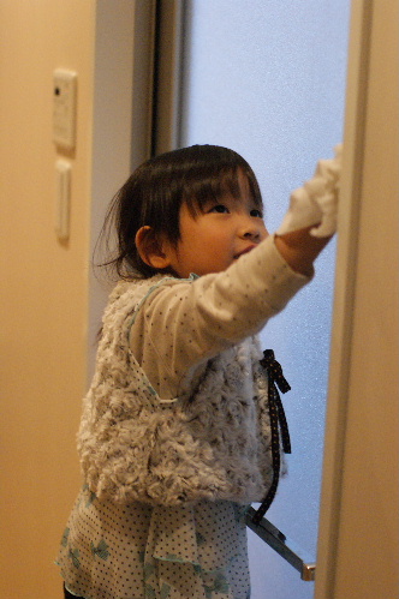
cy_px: 300
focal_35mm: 75
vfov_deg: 27.0
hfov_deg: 18.2
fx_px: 1249
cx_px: 200
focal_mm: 50
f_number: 2.2
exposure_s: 1/100
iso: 1600
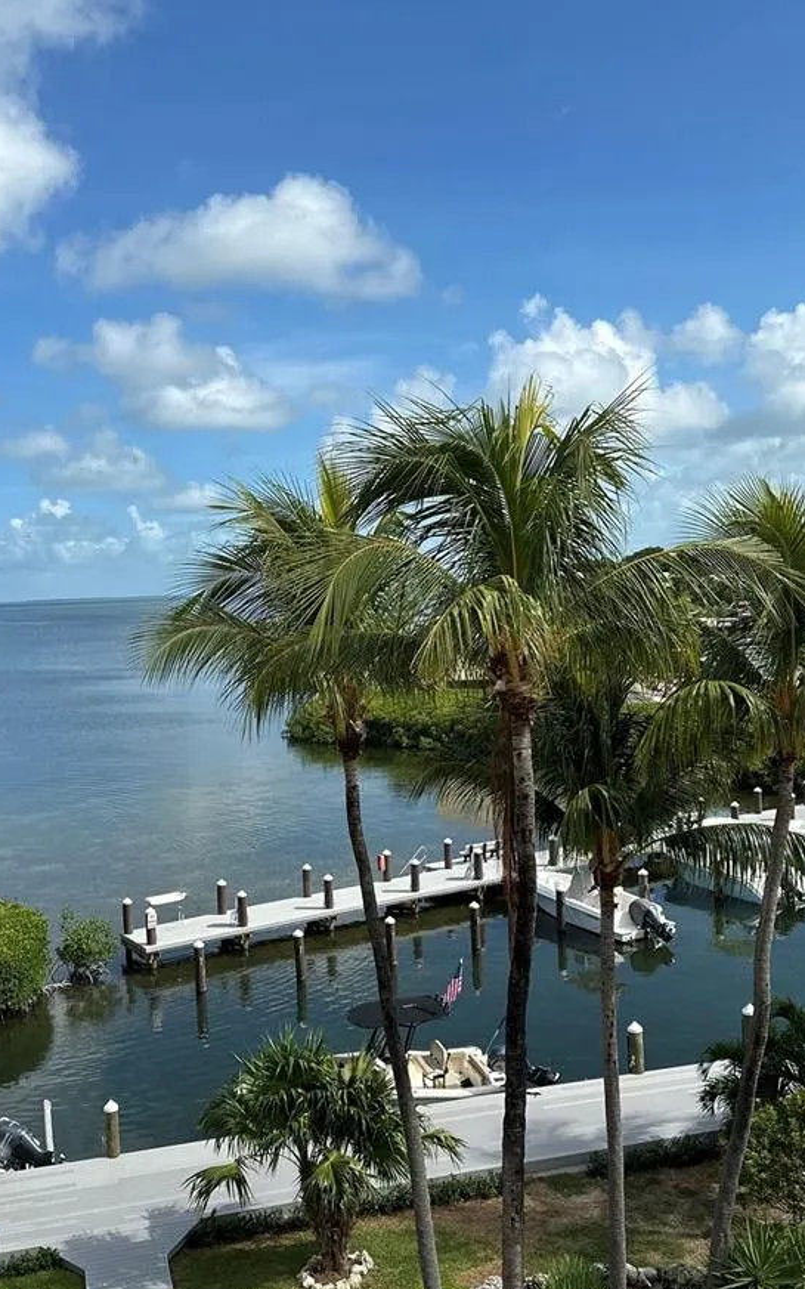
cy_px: 696
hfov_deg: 36.3
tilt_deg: -5.0
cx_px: 366
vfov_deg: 55.3
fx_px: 1229
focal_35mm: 35
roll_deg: +1.9
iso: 80
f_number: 1.78
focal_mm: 6.86
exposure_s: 1/5848
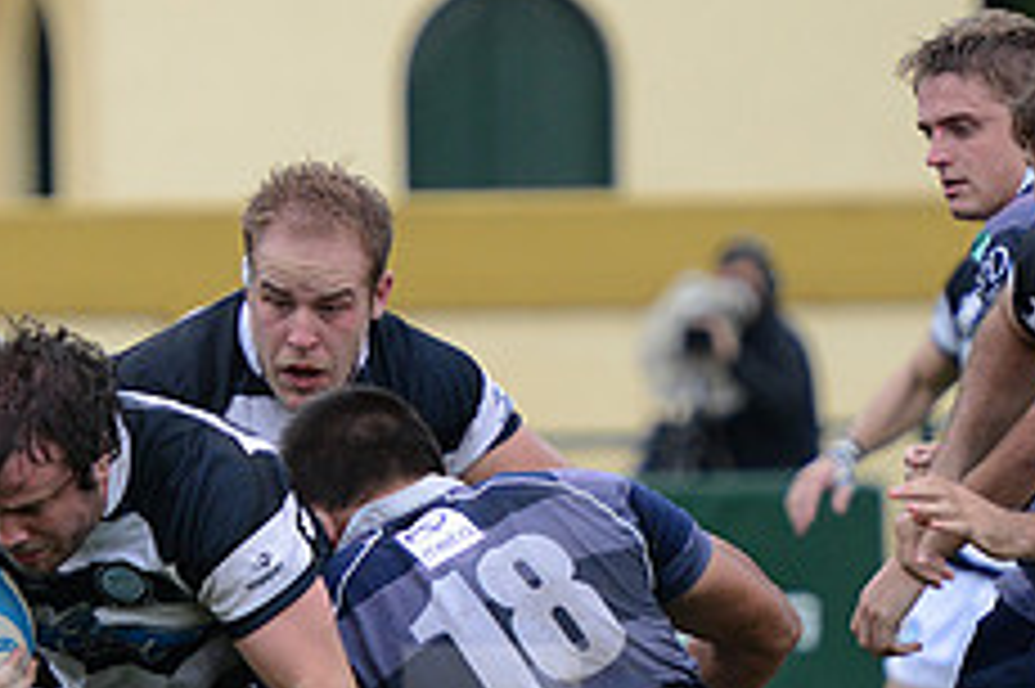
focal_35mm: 681
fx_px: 19564
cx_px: 207
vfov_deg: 2.0
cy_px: 780
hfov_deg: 3.0
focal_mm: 270
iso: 1250
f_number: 4
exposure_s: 1/500
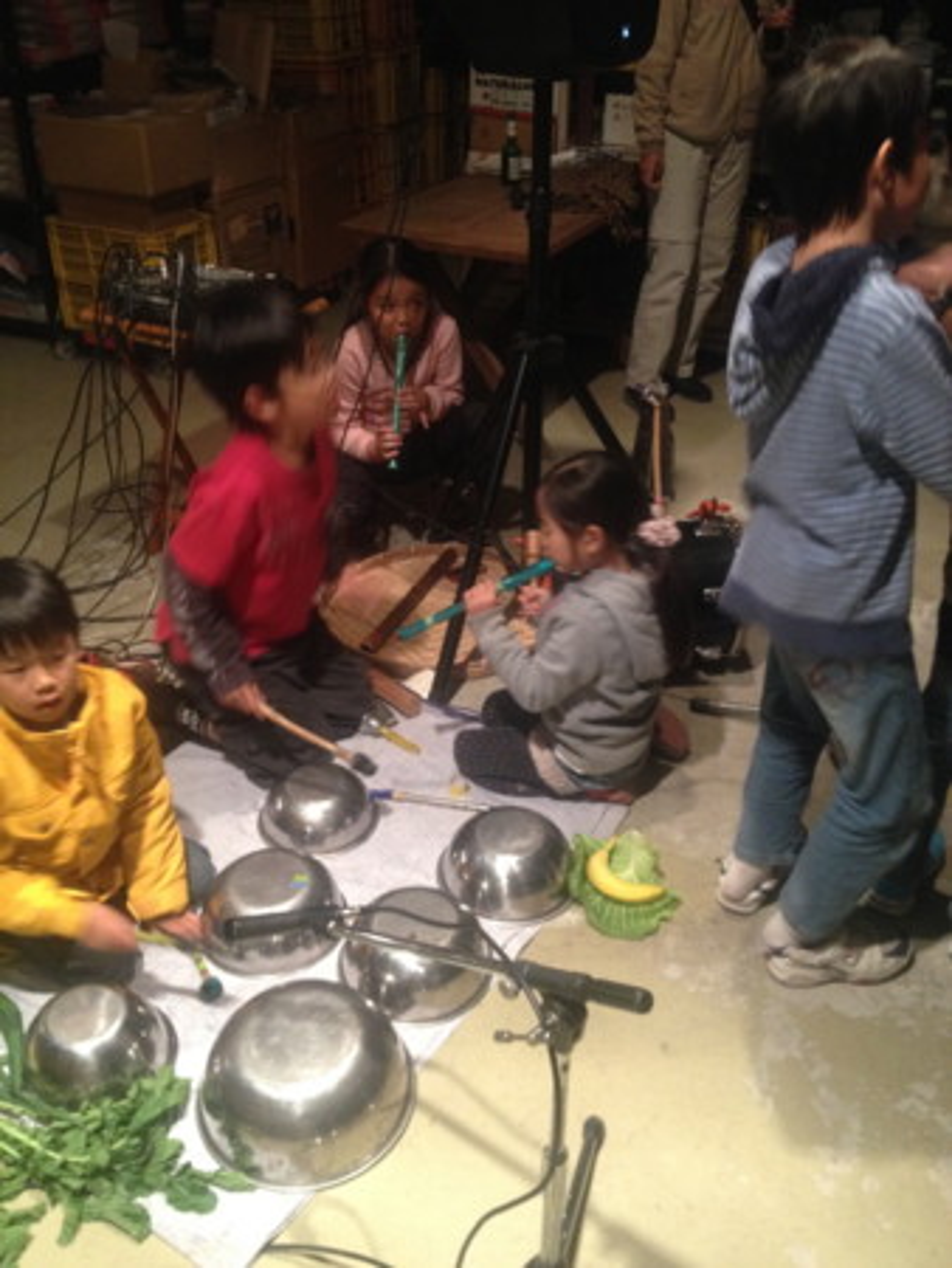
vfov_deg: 52.6
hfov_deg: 40.7
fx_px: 1282
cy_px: 634
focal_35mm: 35
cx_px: 476
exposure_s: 1/20
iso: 250
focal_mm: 4.28
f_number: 2.4
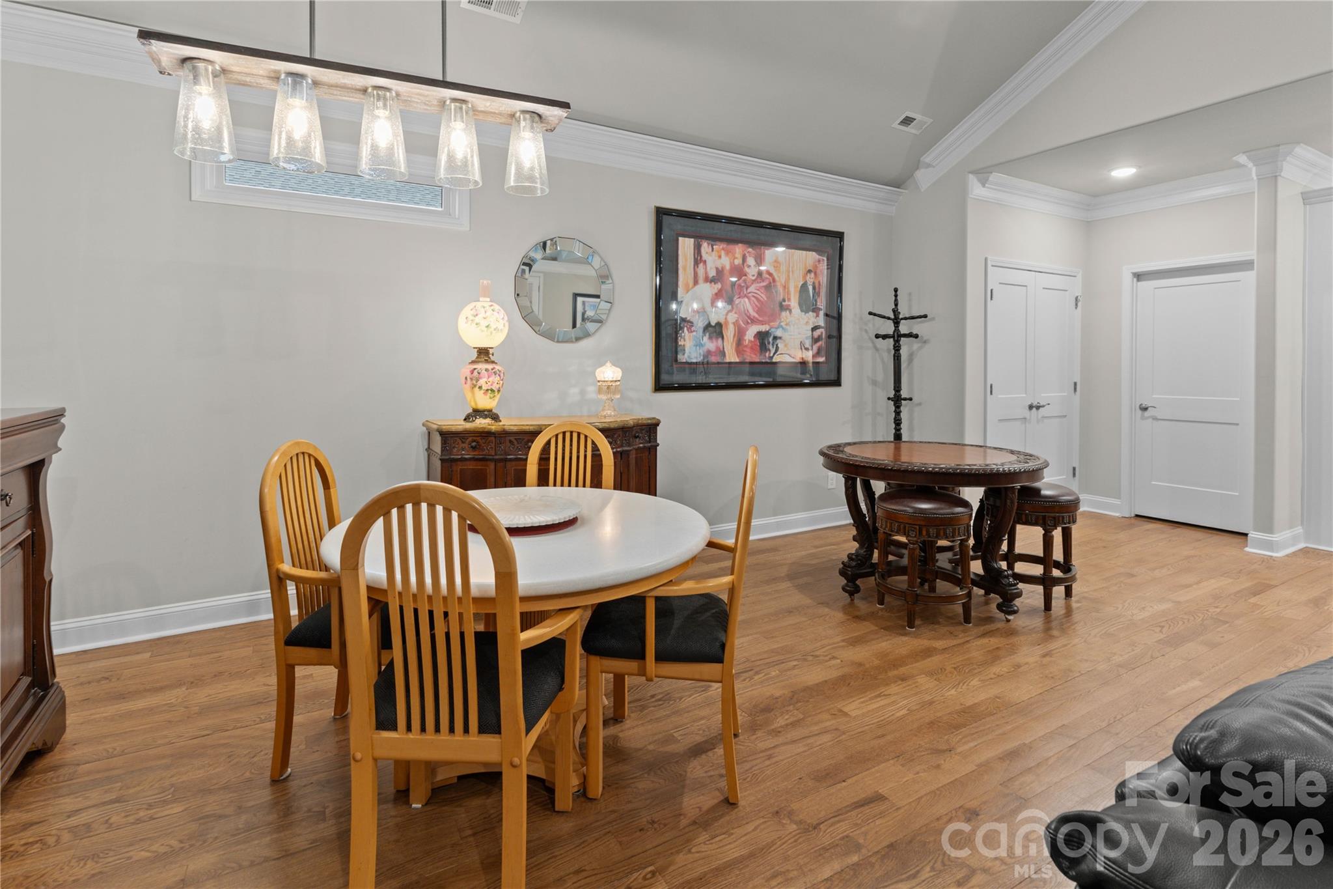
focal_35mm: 17
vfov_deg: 70.4
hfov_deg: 93.3
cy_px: 444
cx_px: 666
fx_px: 629
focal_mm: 17
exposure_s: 1/2
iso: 400
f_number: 7.1
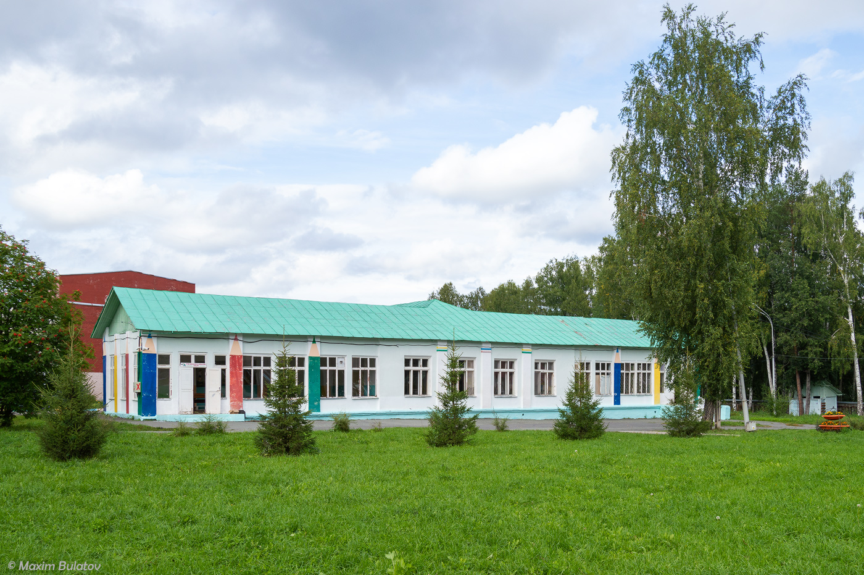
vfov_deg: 43.5
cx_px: 432
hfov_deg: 62.0
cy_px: 288
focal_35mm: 30
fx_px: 719
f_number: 7.1
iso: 200
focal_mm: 20
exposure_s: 1/250
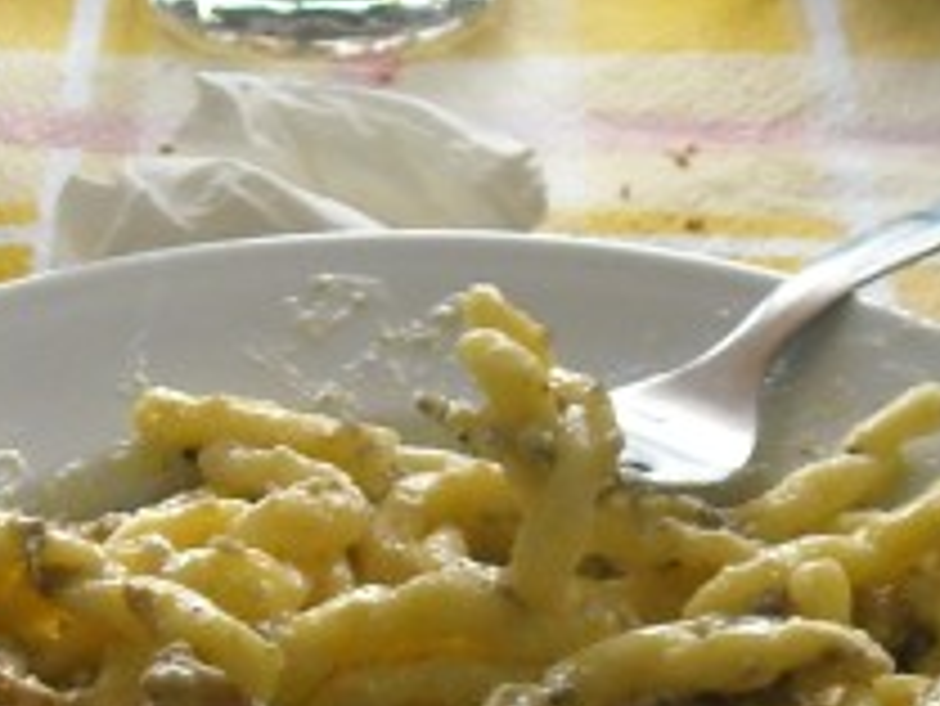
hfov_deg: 14.7
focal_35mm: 134
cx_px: 369
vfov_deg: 11.0
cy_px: 661
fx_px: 3641
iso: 282
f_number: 2.8
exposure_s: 1/60
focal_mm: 5.7
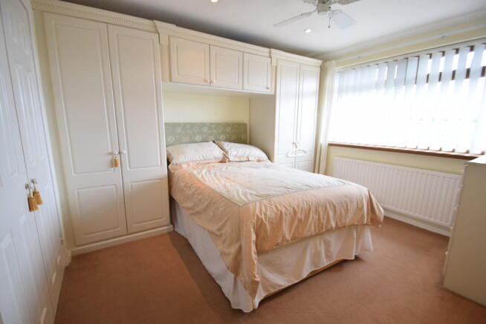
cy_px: 162
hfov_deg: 100.4
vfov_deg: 77.4
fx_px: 203
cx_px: 243
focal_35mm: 15
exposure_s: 1/80
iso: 400
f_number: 4.5
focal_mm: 10
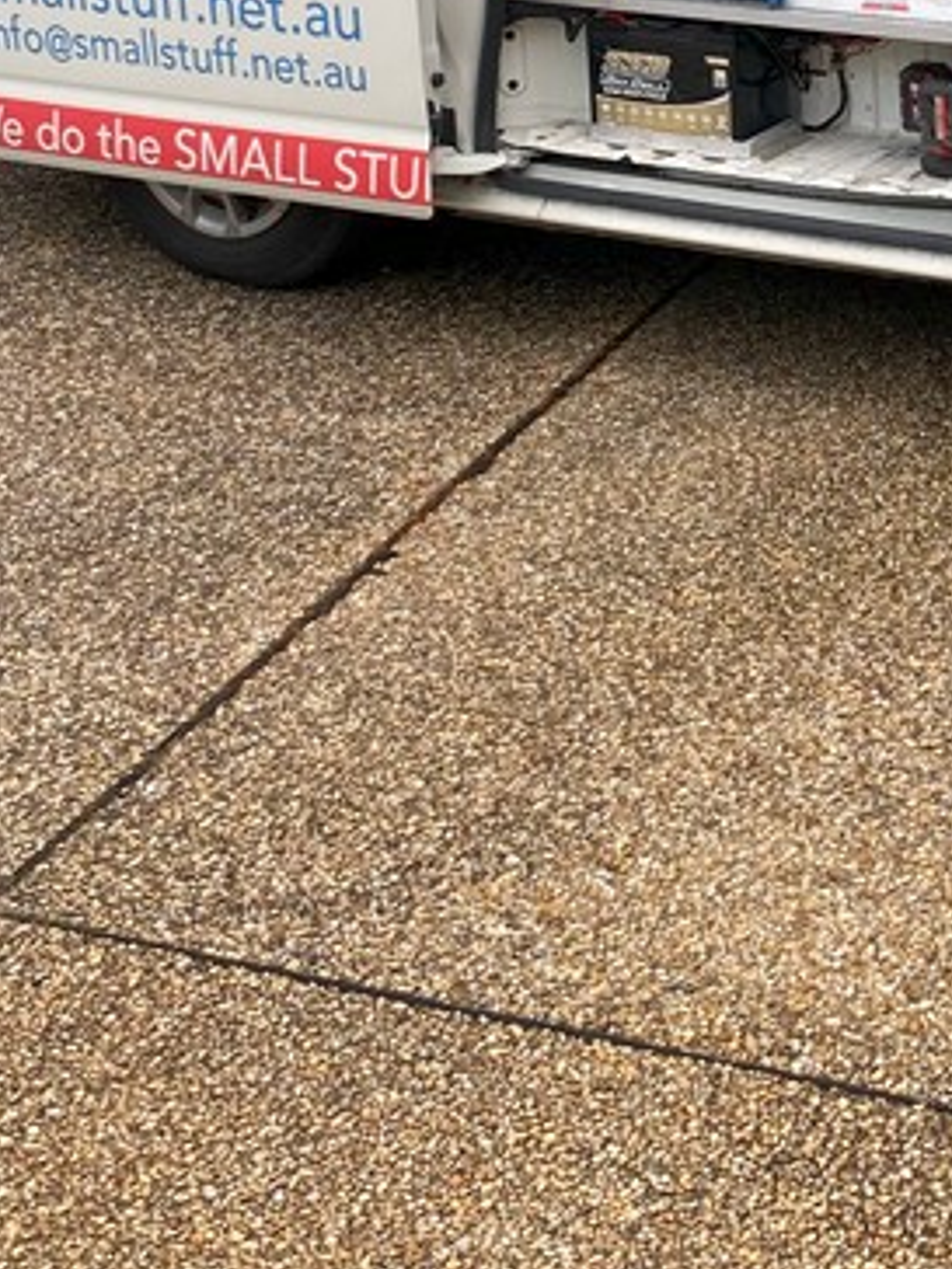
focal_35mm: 72
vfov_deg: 26.4
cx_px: 907
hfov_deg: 19.9
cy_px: 199
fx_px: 2640
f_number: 1.8
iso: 32
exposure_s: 1/311
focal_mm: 4.25
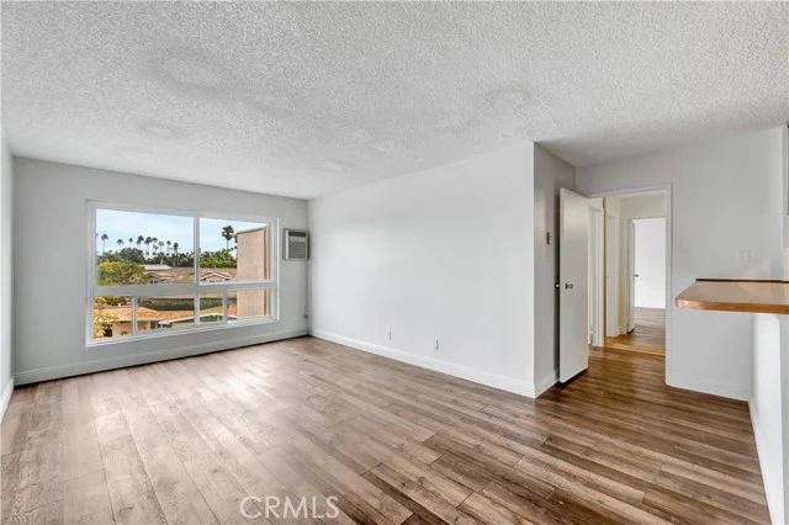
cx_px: 394
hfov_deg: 100.4
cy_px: 262
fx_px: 329
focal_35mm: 15
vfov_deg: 77.3
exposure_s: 1/25
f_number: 5.6
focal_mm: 10
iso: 100
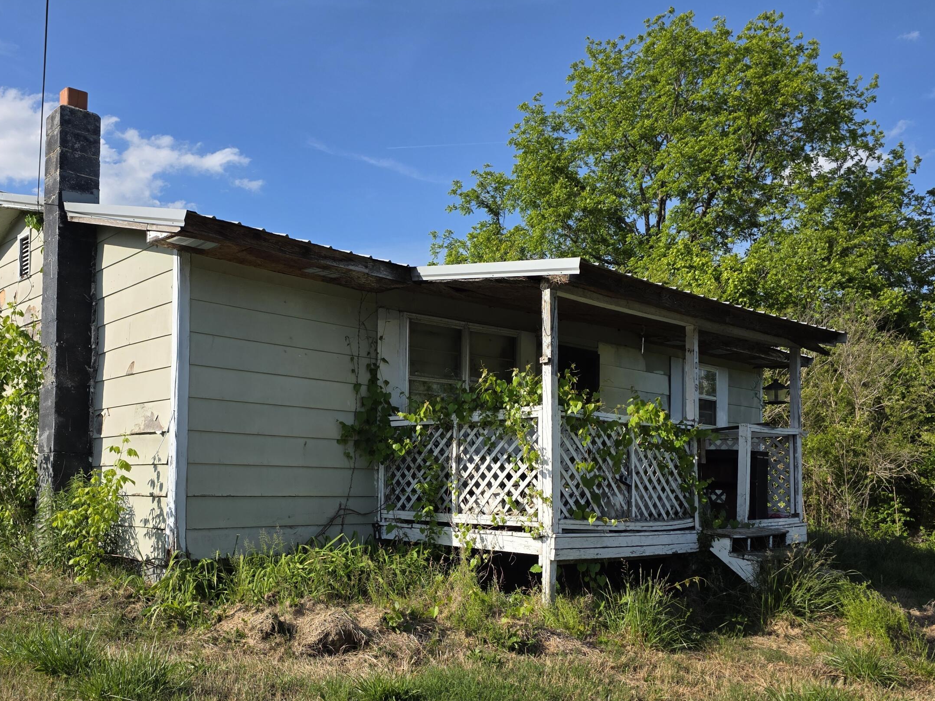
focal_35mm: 32
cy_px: 435
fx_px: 864
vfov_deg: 43.8
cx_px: 376
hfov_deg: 56.4
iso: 80
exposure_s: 1/5447
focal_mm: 6.3
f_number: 1.7
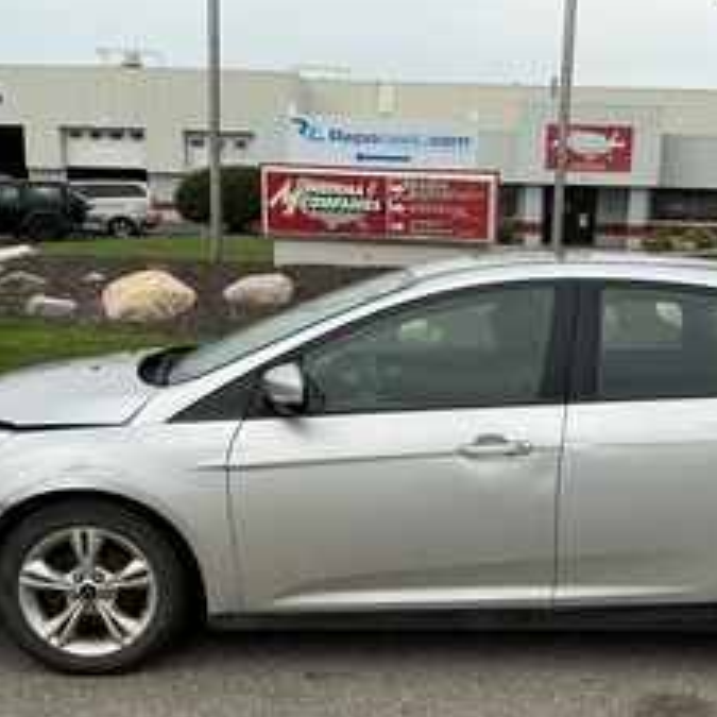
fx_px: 1031
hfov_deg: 37.9
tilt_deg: -13.0
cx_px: 478
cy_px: 462
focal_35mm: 44
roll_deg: -1.9
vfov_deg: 38.0
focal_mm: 3
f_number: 1.8
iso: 25
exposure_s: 1/1626
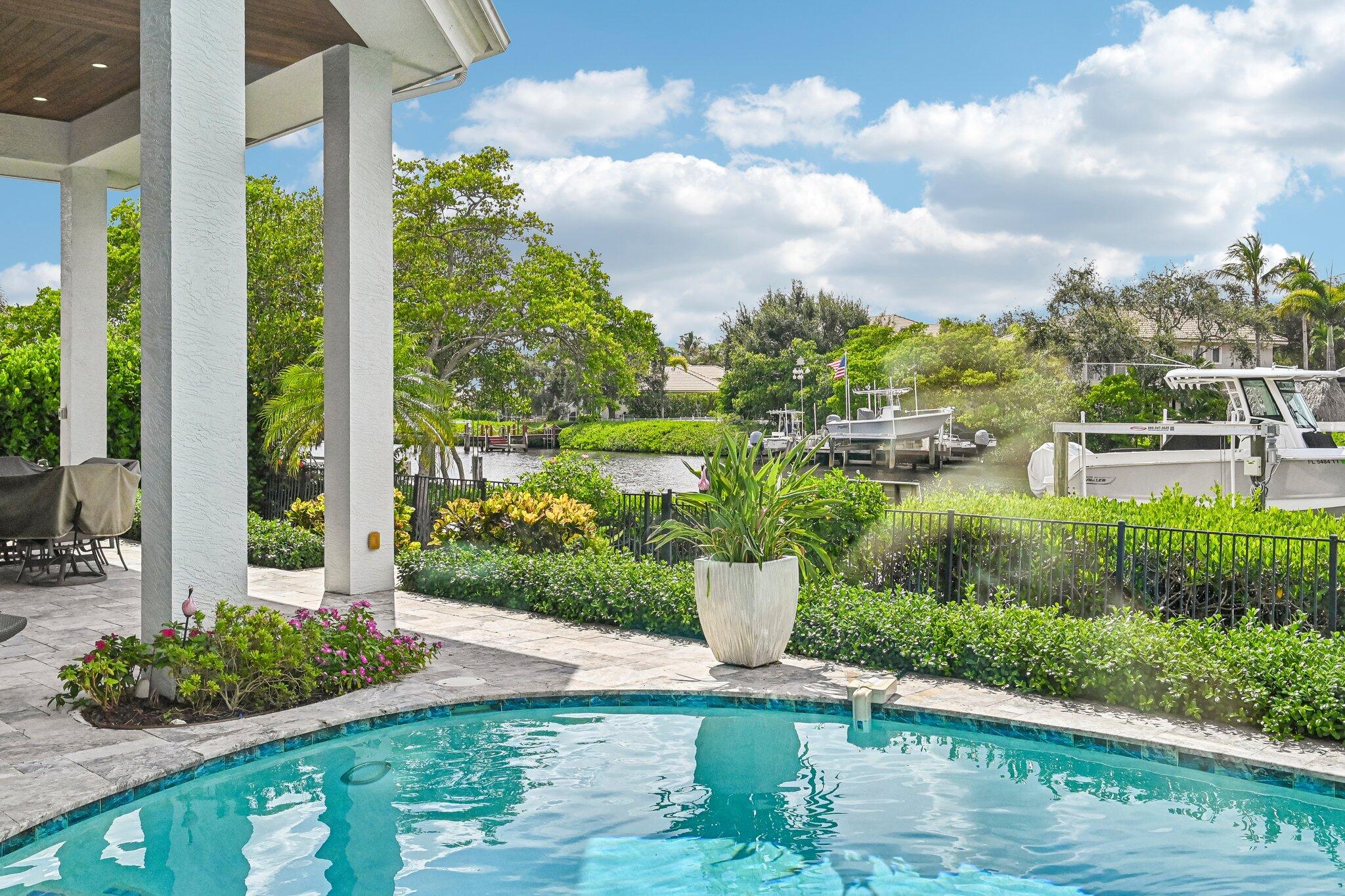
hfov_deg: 61.9
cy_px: 448
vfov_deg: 43.6
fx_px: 1121
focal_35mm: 30
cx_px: 672
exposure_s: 1/6400
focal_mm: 30
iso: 2500
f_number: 8
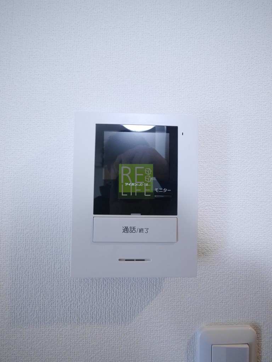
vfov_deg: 102.1
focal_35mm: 14
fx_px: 147
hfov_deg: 85.7
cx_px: 136
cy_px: 181
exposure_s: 1/60
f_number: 4
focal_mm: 7
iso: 1600
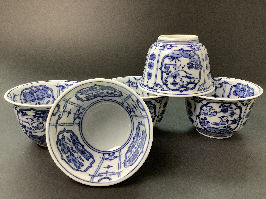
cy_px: 100
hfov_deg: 58.4
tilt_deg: -21.7
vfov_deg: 45.4
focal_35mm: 31
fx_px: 238
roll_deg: -0.5
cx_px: 133
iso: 160
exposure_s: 1/50
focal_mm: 3.3
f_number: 2.4
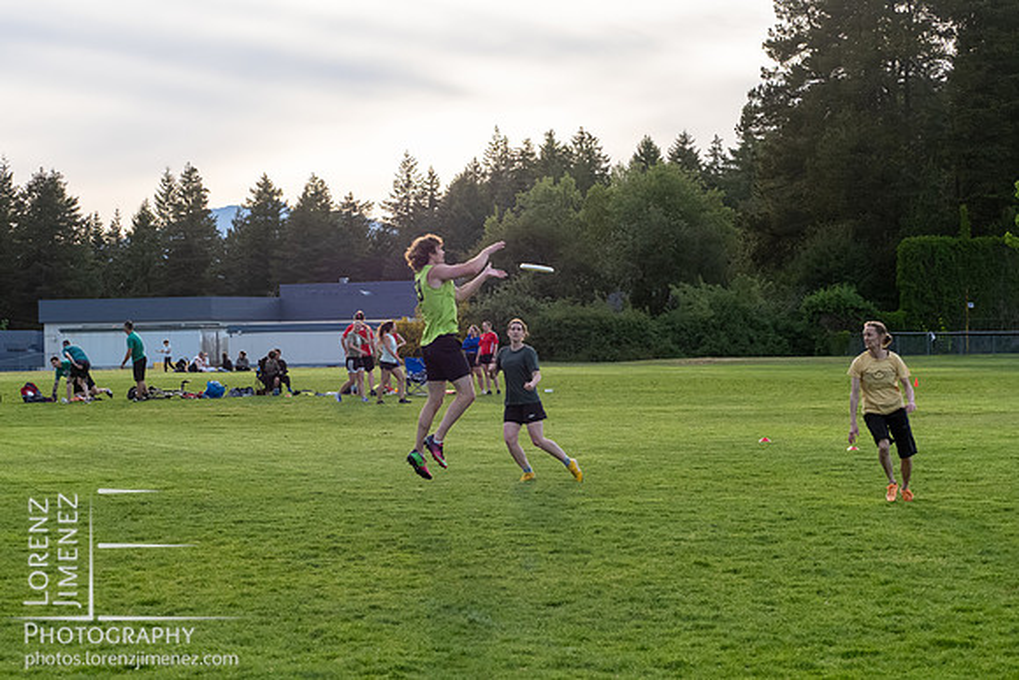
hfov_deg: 18.9
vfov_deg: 12.7
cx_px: 510
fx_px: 3062
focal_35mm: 108
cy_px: 383
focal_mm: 52
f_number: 5.6
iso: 1600
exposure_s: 1/1000
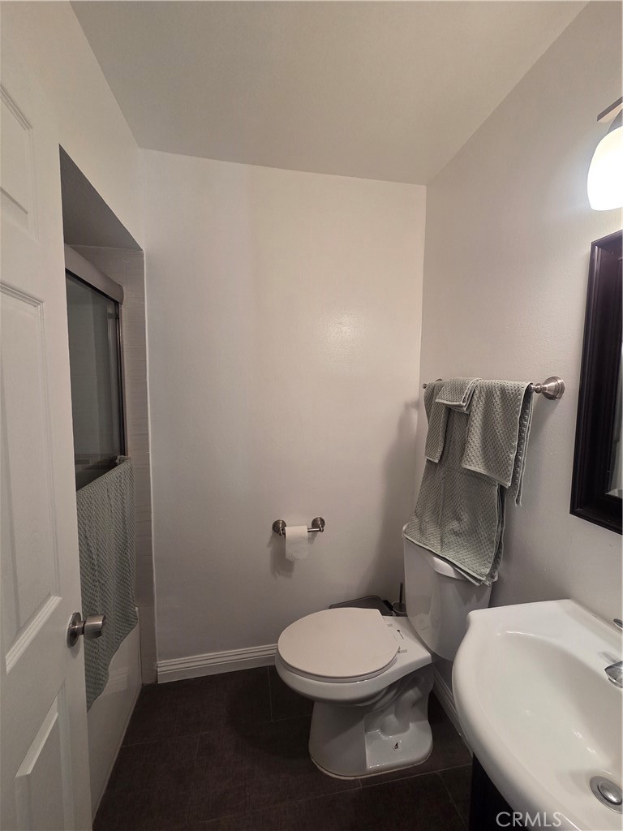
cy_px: 416
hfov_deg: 89.9
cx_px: 312
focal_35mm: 13
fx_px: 312
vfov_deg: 106.2
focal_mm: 2.2
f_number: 2.2
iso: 250
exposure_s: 1/120
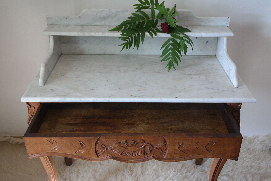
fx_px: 271
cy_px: 90
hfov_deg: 53.1
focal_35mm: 36
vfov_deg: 36.9
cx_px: 136
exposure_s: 1/50
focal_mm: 24
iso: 400
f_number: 4
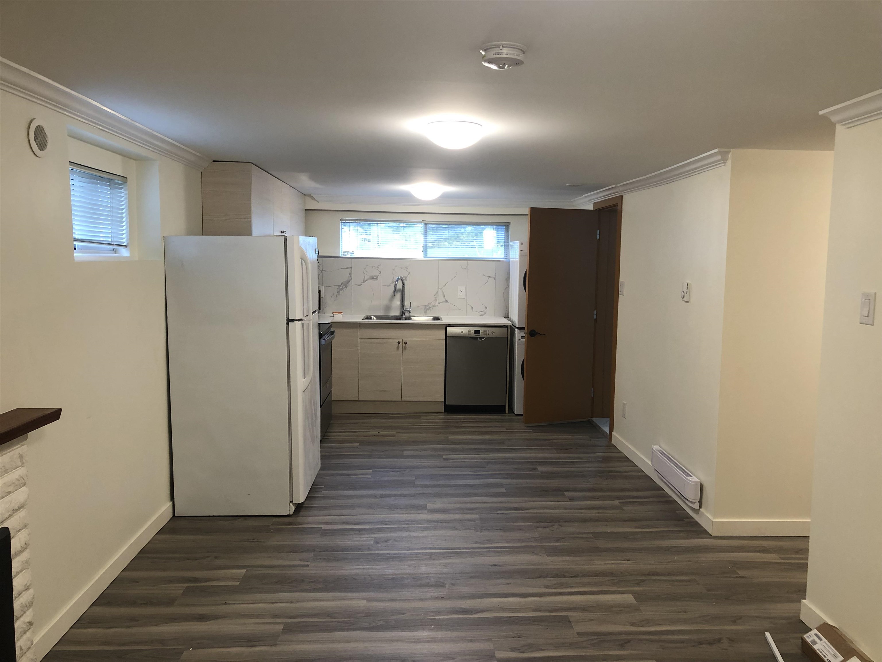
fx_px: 713
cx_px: 441
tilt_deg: -5.0
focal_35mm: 28
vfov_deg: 49.7
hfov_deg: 63.4
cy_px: 331
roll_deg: -1.3
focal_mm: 3.99
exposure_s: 1/24
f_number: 1.8
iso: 40
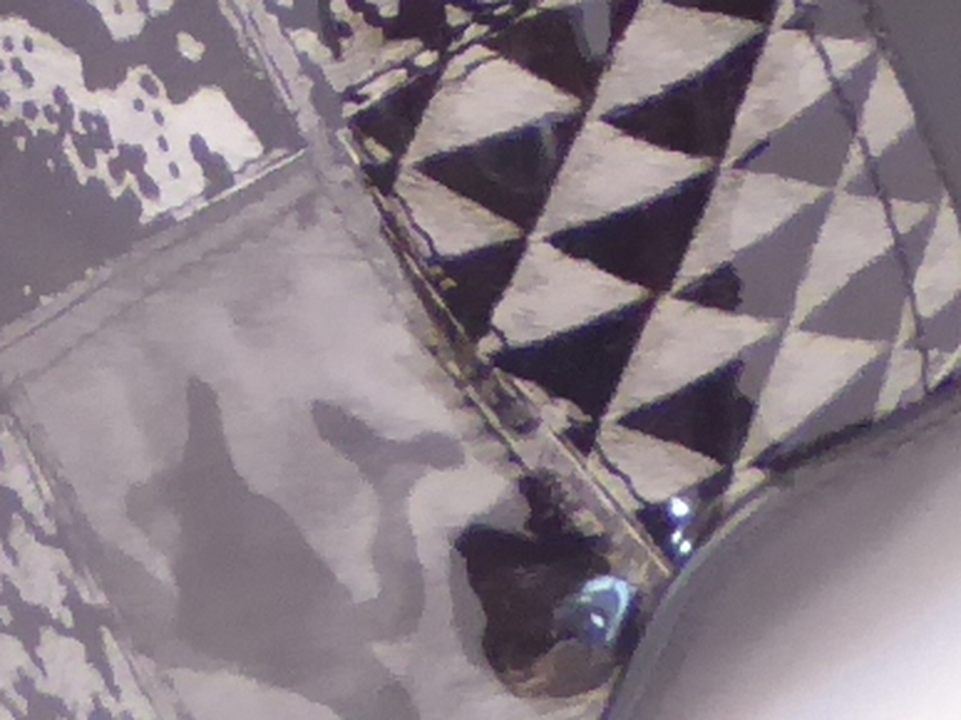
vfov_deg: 3.7
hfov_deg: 5.0
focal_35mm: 397
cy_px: -938
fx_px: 11018
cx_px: 27
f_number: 4.2
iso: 400
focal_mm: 10.3
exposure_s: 1/25
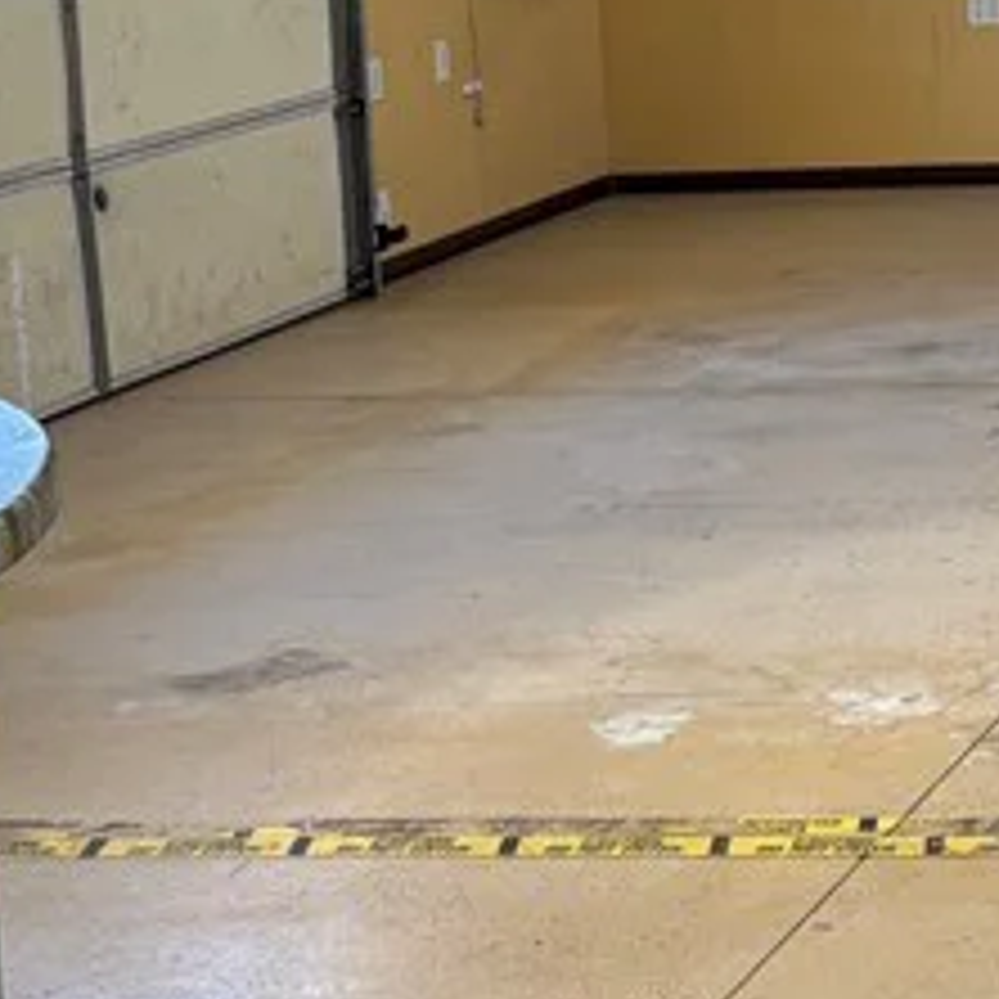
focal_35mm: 106
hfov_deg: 15.0
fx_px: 3461
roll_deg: +2.1
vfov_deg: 15.9
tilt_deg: -3.2
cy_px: -166
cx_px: 1598
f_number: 1.6
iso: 80
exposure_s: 1/121
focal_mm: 5.96
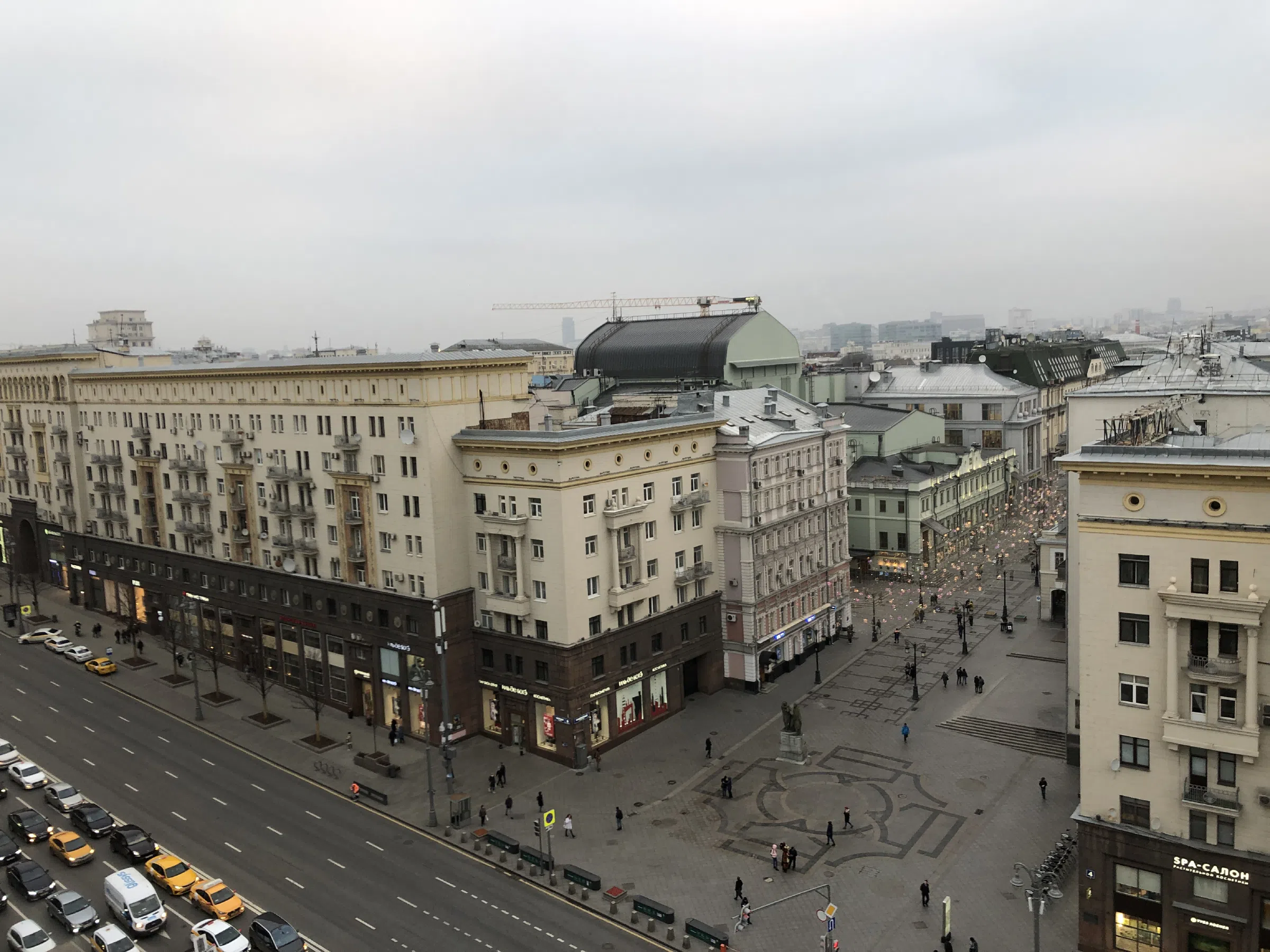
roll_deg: +2.6
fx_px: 1027
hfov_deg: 63.4
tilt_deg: -7.1
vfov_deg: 49.7
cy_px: 476
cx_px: 635
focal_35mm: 28
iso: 32
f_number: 1.8
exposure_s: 1/100
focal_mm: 4
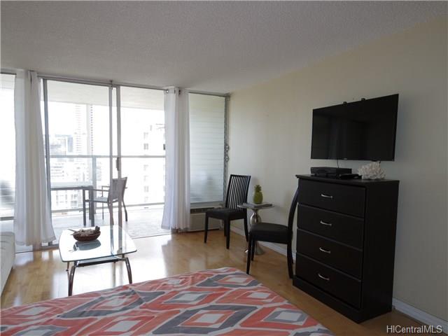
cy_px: 168
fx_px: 298
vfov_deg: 58.9
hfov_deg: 73.9
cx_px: 224
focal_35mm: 23
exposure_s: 1/60
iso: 100
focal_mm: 5
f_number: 4.5
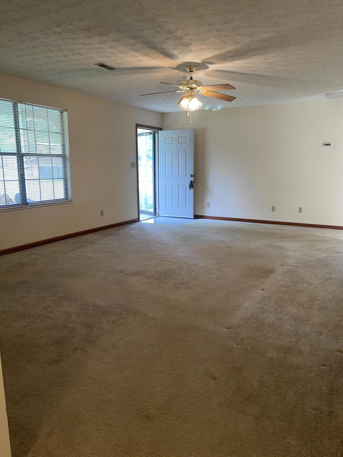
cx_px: 172
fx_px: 344
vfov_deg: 67.3
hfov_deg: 53.1
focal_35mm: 26
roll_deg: +0.5
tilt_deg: -10.6
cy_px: 228
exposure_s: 1/40
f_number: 1.6
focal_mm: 5.1
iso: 32
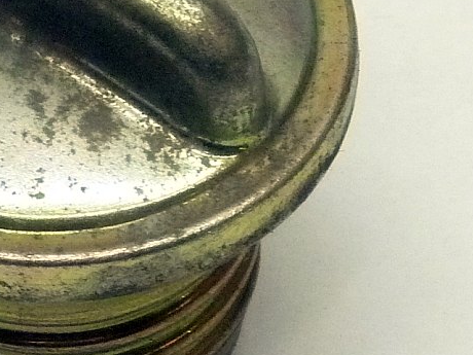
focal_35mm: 146
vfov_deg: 10.2
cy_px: 137
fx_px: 1995
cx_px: 63
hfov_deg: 13.4
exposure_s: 1/40
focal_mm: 11.9
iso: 400
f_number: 4.1
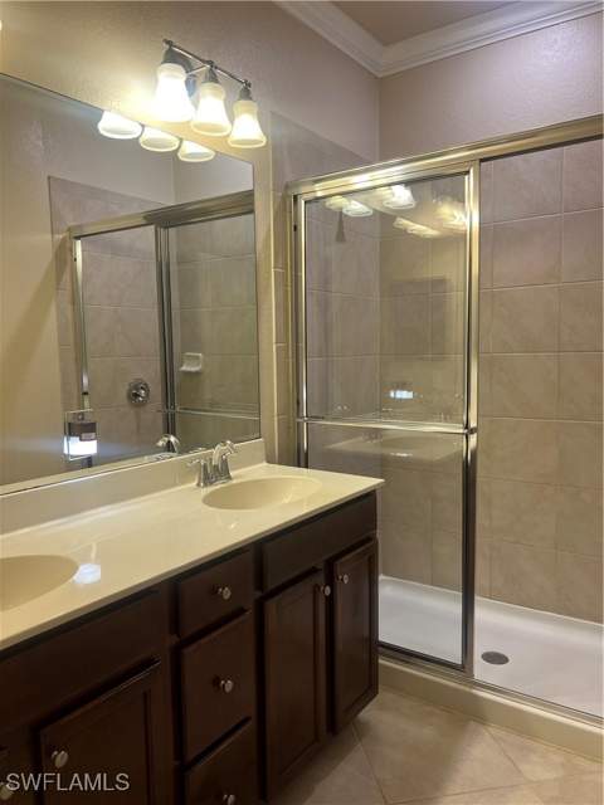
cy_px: 402
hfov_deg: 53.1
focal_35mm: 26
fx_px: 605
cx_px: 302
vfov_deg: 67.3
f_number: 1.5
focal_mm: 5.7
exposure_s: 1/60
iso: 64
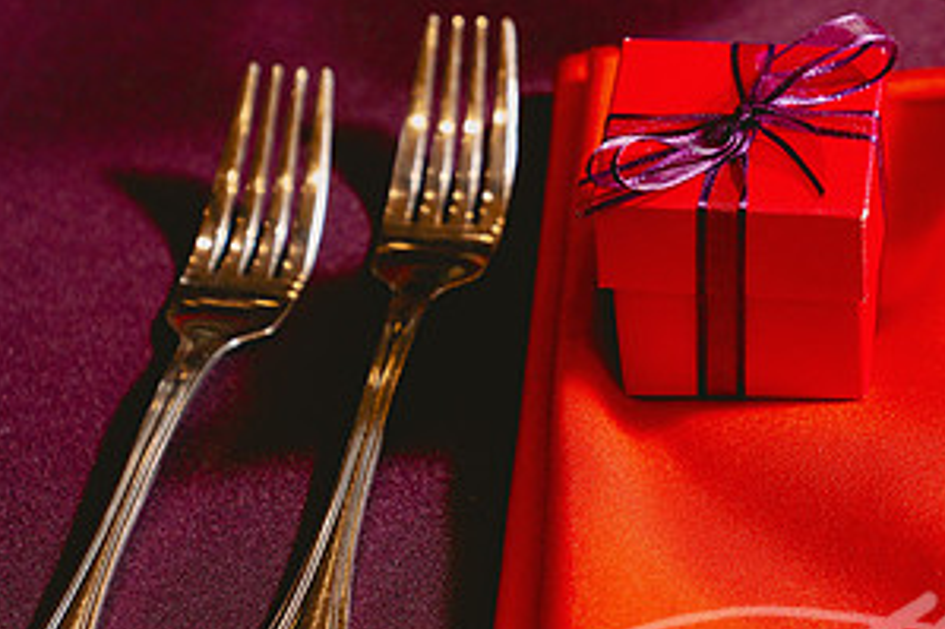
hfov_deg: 15.1
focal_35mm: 134
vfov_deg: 10.2
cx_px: 875
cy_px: 375
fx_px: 3515
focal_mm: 69
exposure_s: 1/125
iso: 400
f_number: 4
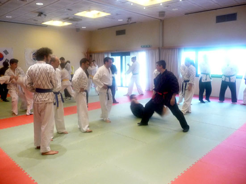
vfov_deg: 49.7
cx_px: 123
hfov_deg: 63.5
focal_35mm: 28
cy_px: 92
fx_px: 199
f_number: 3.3
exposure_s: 1/30
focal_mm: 4.7
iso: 400
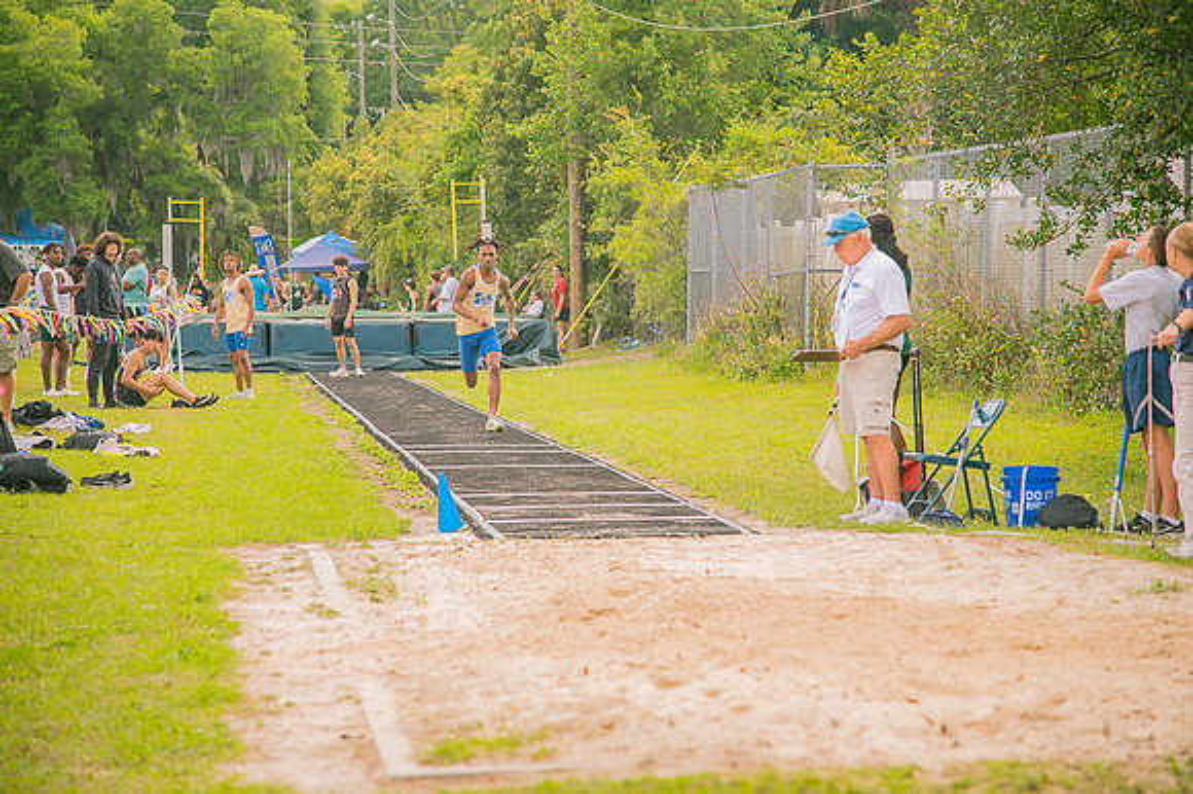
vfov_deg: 11.4
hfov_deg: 17.1
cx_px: 596
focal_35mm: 120
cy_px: 397
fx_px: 3974
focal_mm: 120
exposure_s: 1/200
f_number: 4
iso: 200
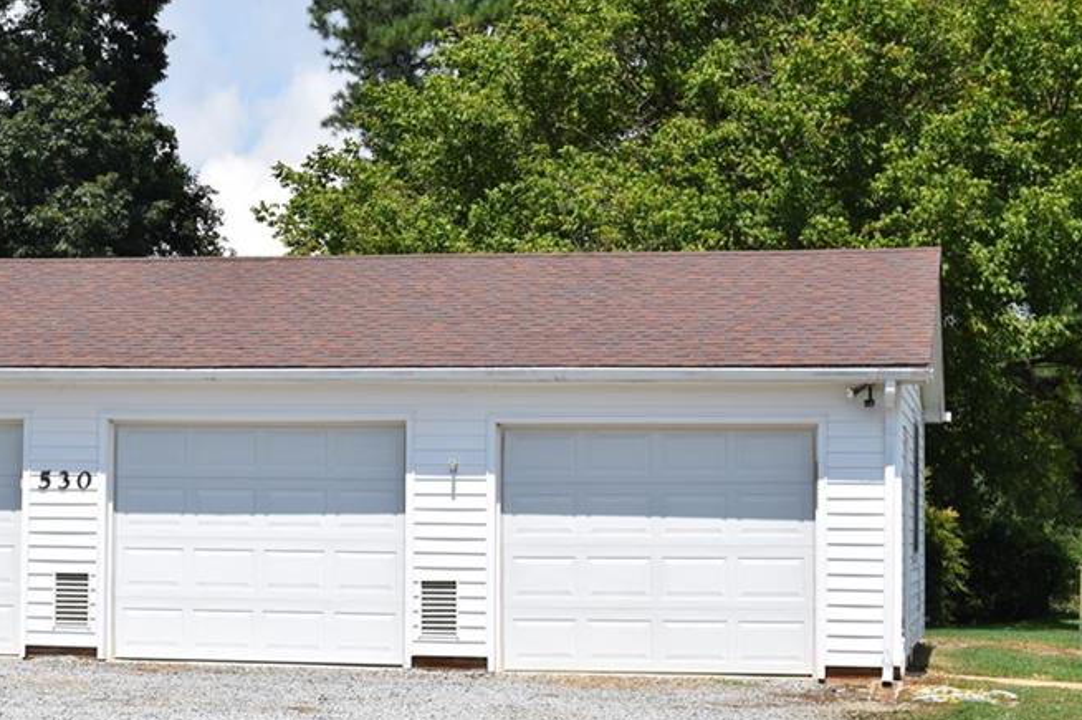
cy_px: 419
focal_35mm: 94
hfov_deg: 21.6
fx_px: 2823
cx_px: 301
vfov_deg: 14.5
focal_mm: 40
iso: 200
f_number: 11
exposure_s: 1/500
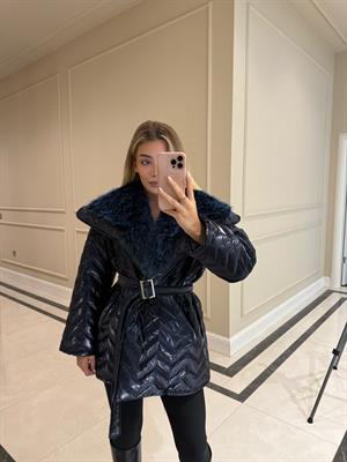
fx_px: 321
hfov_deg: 56.8
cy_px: 231
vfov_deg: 71.6
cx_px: 174
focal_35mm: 24
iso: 125
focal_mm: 6.76
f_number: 1.78
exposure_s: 1/50
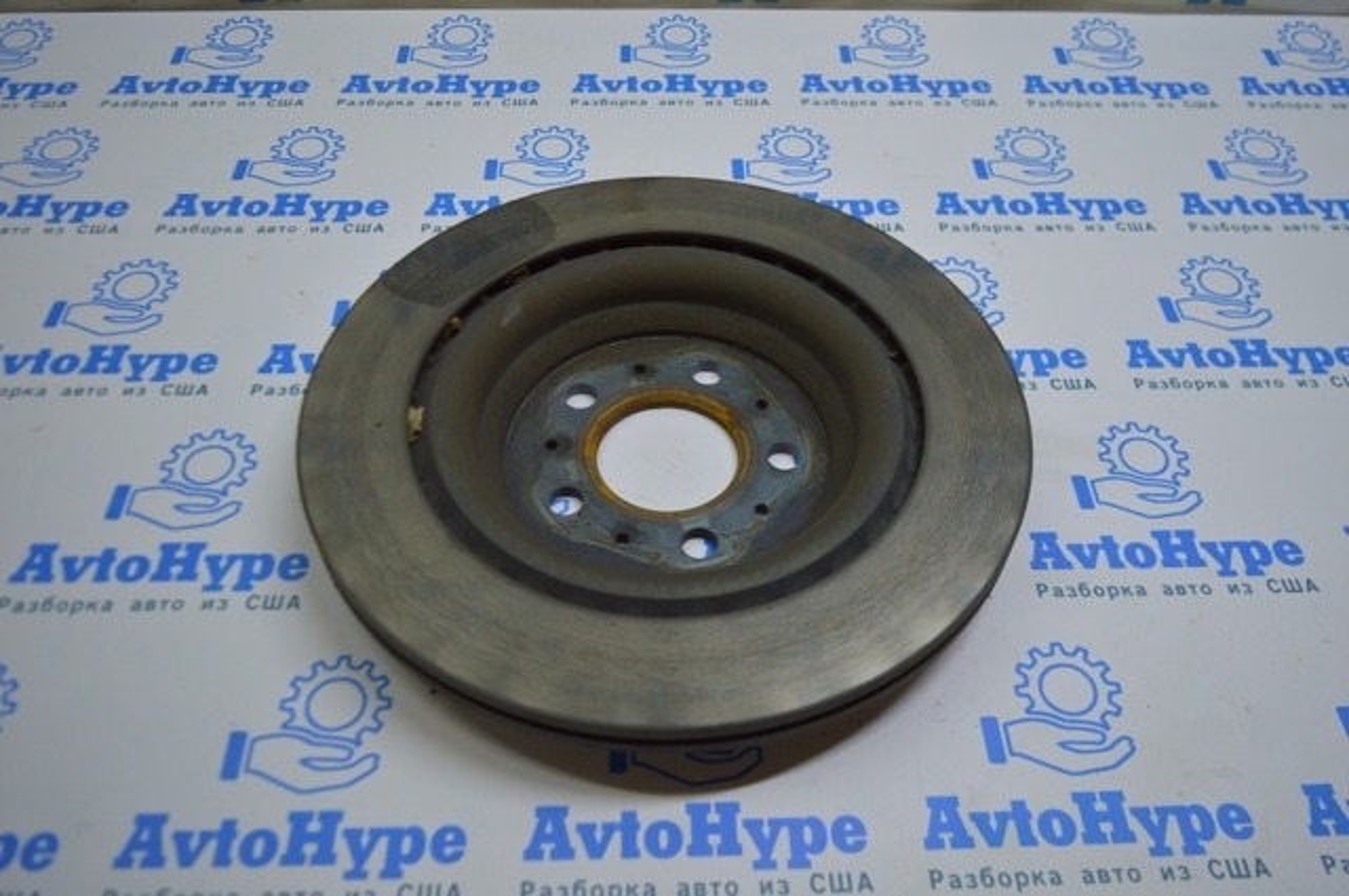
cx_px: 674
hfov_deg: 62.0
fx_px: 1123
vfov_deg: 43.5
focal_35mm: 30
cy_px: 448
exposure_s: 1/160
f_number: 3.5
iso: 400
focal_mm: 20
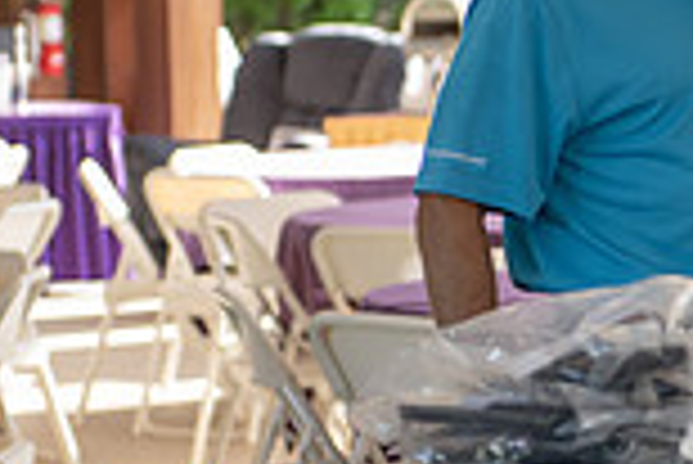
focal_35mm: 264
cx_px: 846
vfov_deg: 5.2
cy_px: 286
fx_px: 5087
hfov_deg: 7.7
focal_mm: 70
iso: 250
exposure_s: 1/200
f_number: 3.2
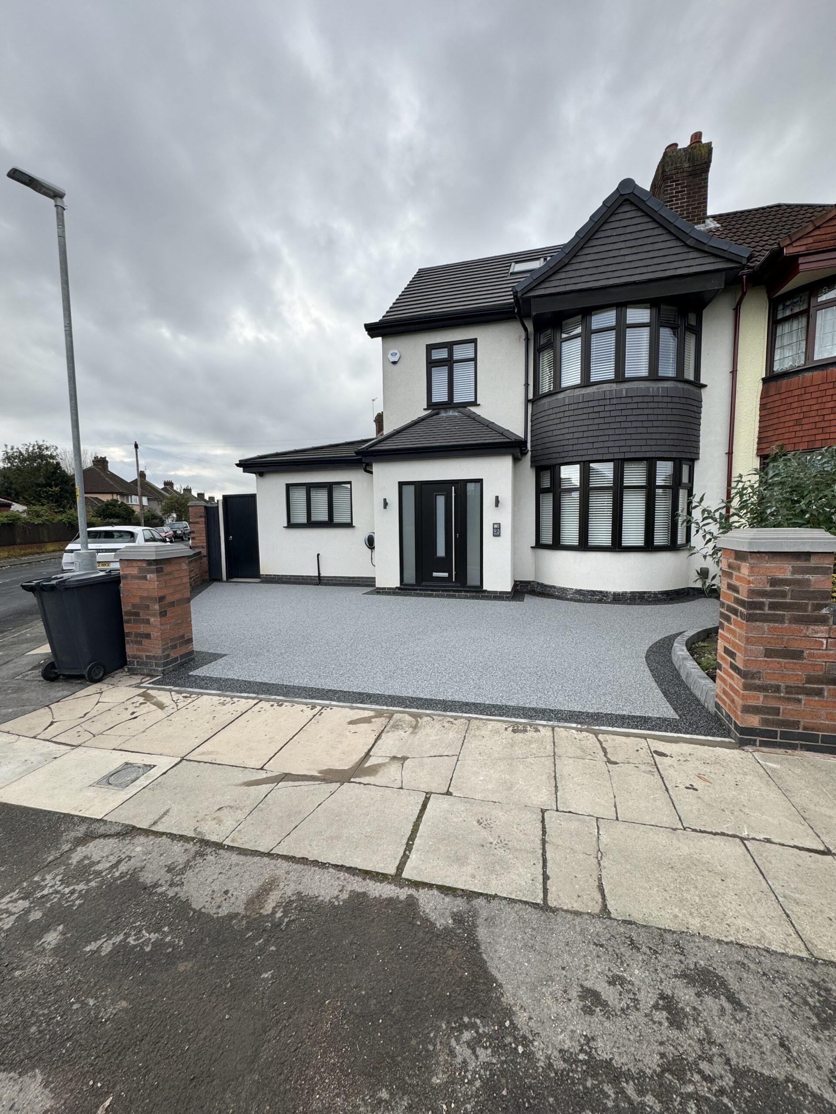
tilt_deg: -4.1
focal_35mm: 14
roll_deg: -0.1
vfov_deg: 102.1
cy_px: 557
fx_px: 451
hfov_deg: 85.7
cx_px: 418
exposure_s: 1/501
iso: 40
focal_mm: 2.22
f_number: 2.2
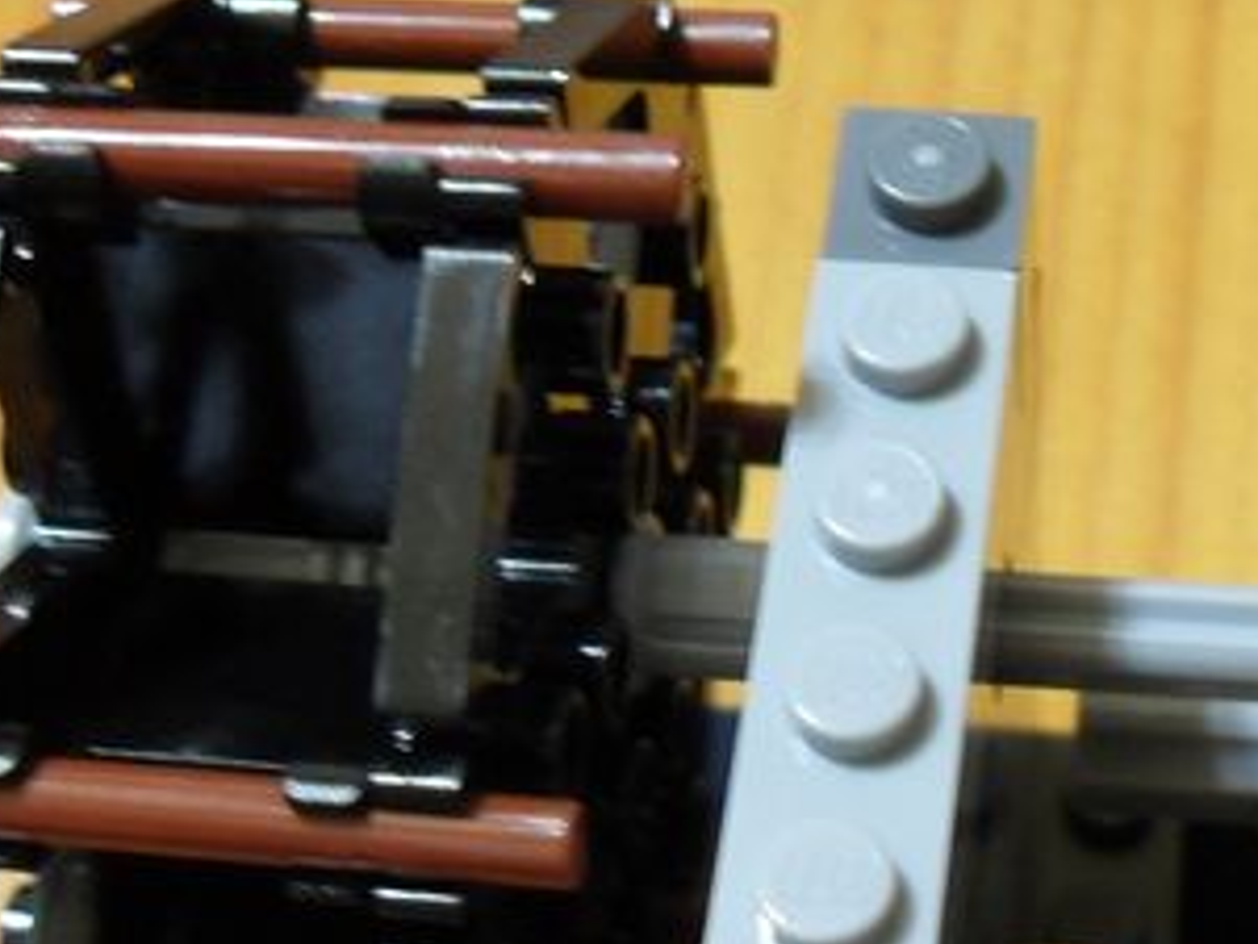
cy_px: 635
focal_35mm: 93
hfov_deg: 21.0
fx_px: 3381
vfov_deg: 15.9
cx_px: 802
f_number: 2.8
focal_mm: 6.2
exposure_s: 1/8
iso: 200
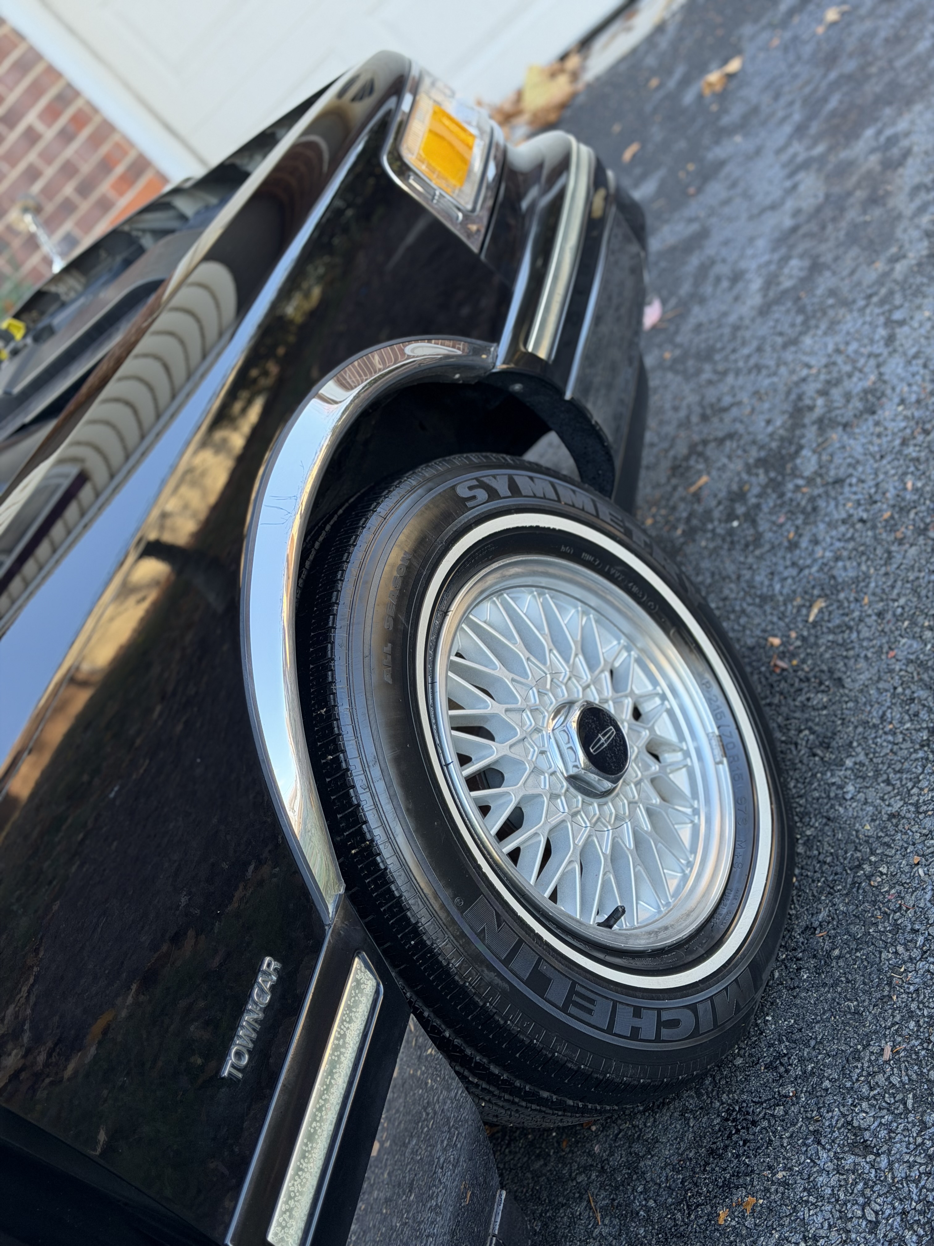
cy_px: 623
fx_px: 1727
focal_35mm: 48
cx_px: 467
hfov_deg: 30.3
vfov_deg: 39.7
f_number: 1.78
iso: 80
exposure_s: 1/189
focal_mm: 6.76
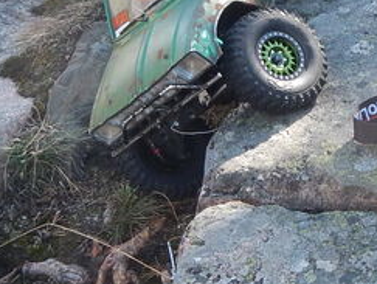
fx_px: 1254
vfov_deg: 12.9
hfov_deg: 16.8
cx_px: 348
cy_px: 57
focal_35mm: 115
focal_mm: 5
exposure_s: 1/125
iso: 125
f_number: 3.9
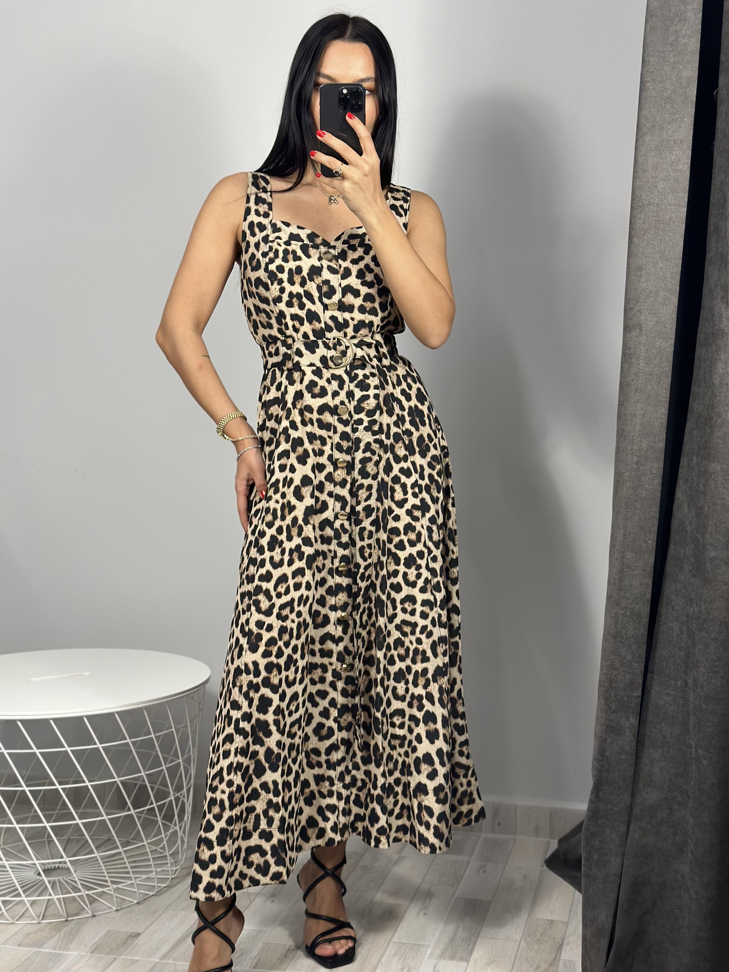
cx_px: 364
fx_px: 1348
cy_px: 486
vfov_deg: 39.7
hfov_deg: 30.3
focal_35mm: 48
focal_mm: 6.86
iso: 125
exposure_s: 1/100
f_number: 1.78
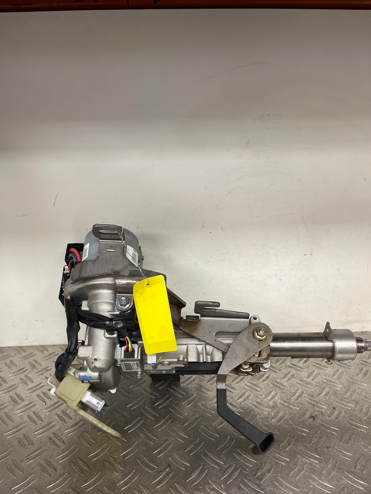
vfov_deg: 67.3
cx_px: 186
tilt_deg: -19.5
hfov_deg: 53.1
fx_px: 372
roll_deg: +2.6
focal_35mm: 26
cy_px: 247
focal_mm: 5.1
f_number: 1.6
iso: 80
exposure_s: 1/50
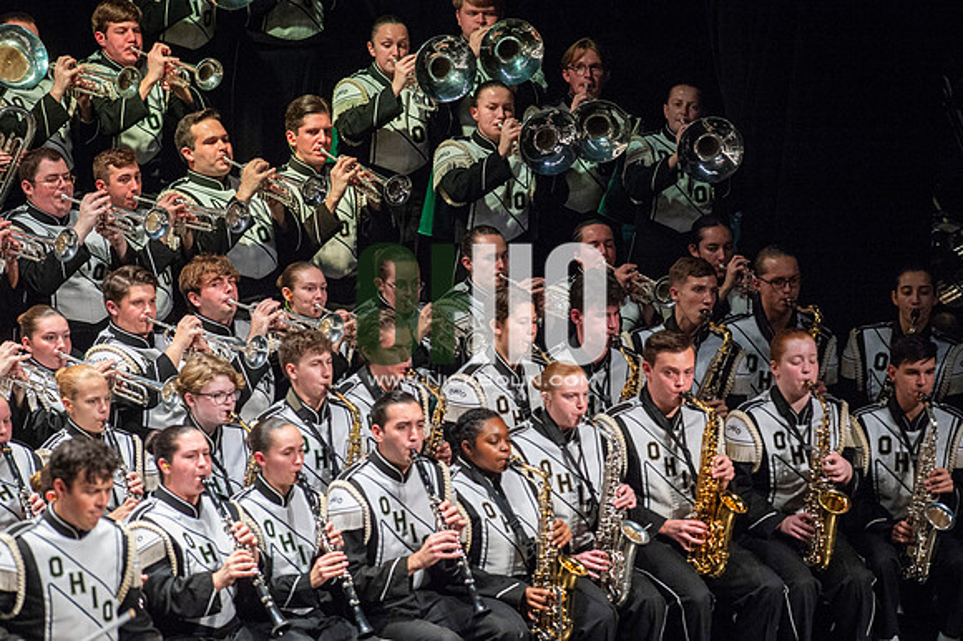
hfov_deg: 6.9
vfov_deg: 4.6
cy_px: 320
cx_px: 482
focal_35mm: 300
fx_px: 8020
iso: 5000
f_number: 5.6
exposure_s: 1/400
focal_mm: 300
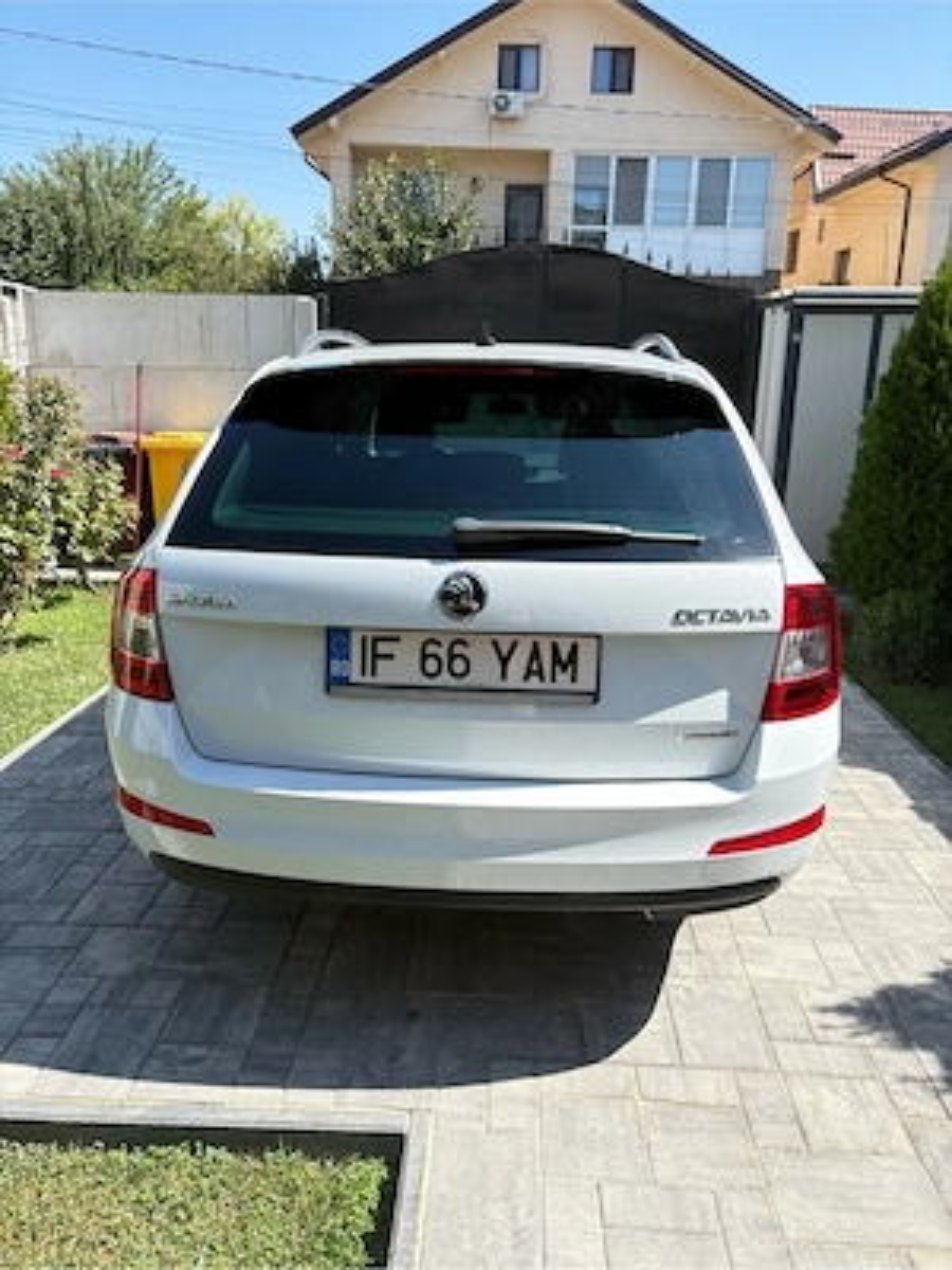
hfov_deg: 53.1
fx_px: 953
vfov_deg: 67.3
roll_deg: -0.8
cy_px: 635
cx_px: 476
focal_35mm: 26
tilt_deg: -15.9
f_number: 1.6
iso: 64
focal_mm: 5.96
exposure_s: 1/1751
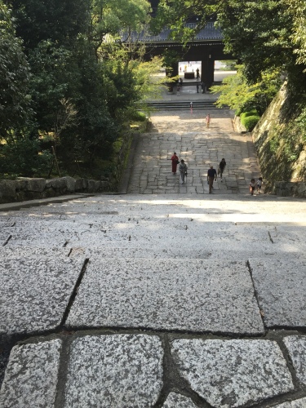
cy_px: 204
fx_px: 342
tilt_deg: -32.6
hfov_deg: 48.2
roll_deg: +4.5
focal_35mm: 29
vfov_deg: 61.7
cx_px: 153
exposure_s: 1/488
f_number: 2.2
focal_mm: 4.15
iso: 32
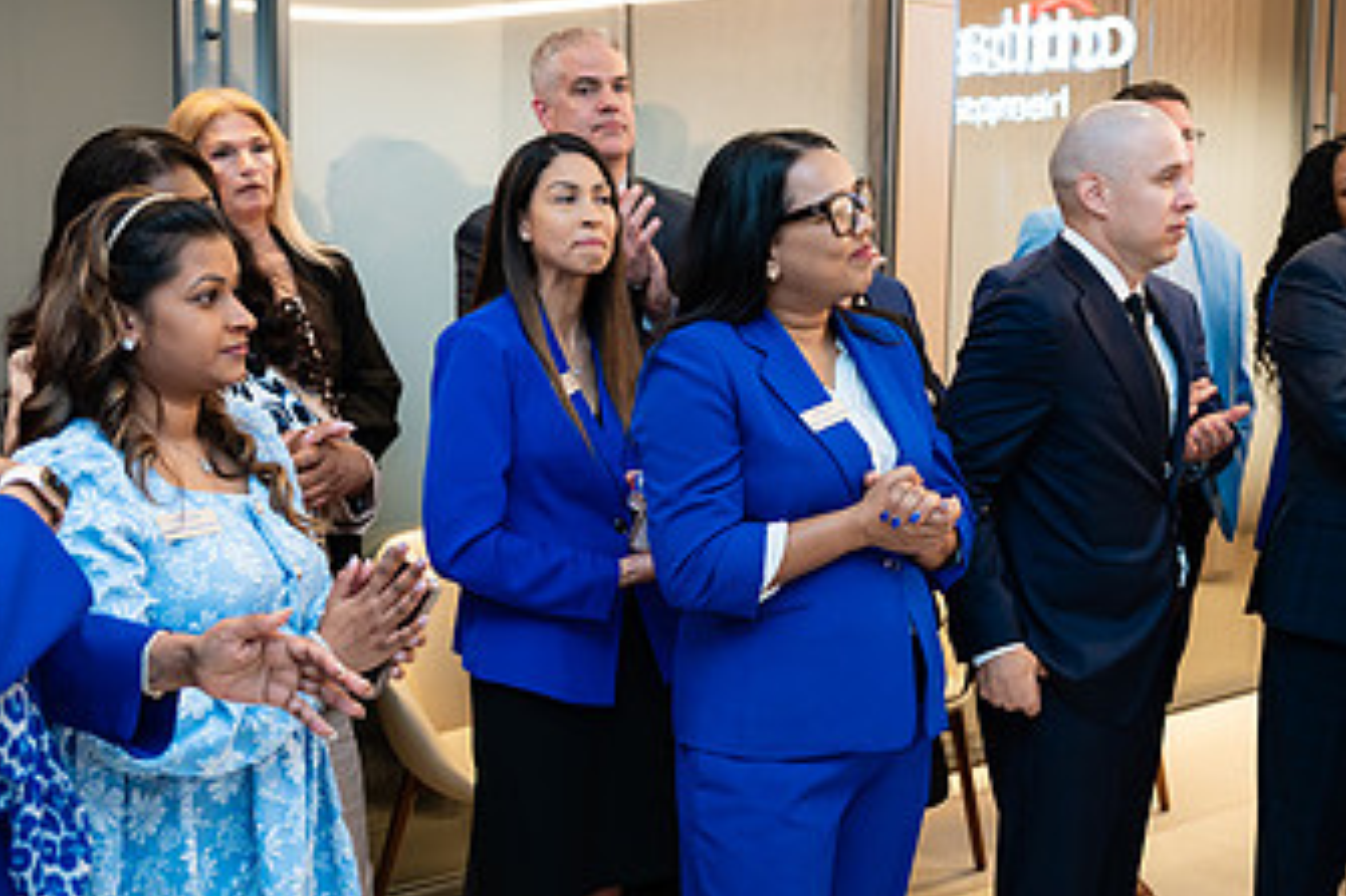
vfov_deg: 26.0
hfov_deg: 38.1
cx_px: 783
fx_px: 1943
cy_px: 418
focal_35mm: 52
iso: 500
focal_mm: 30
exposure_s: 1/200
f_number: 3.2
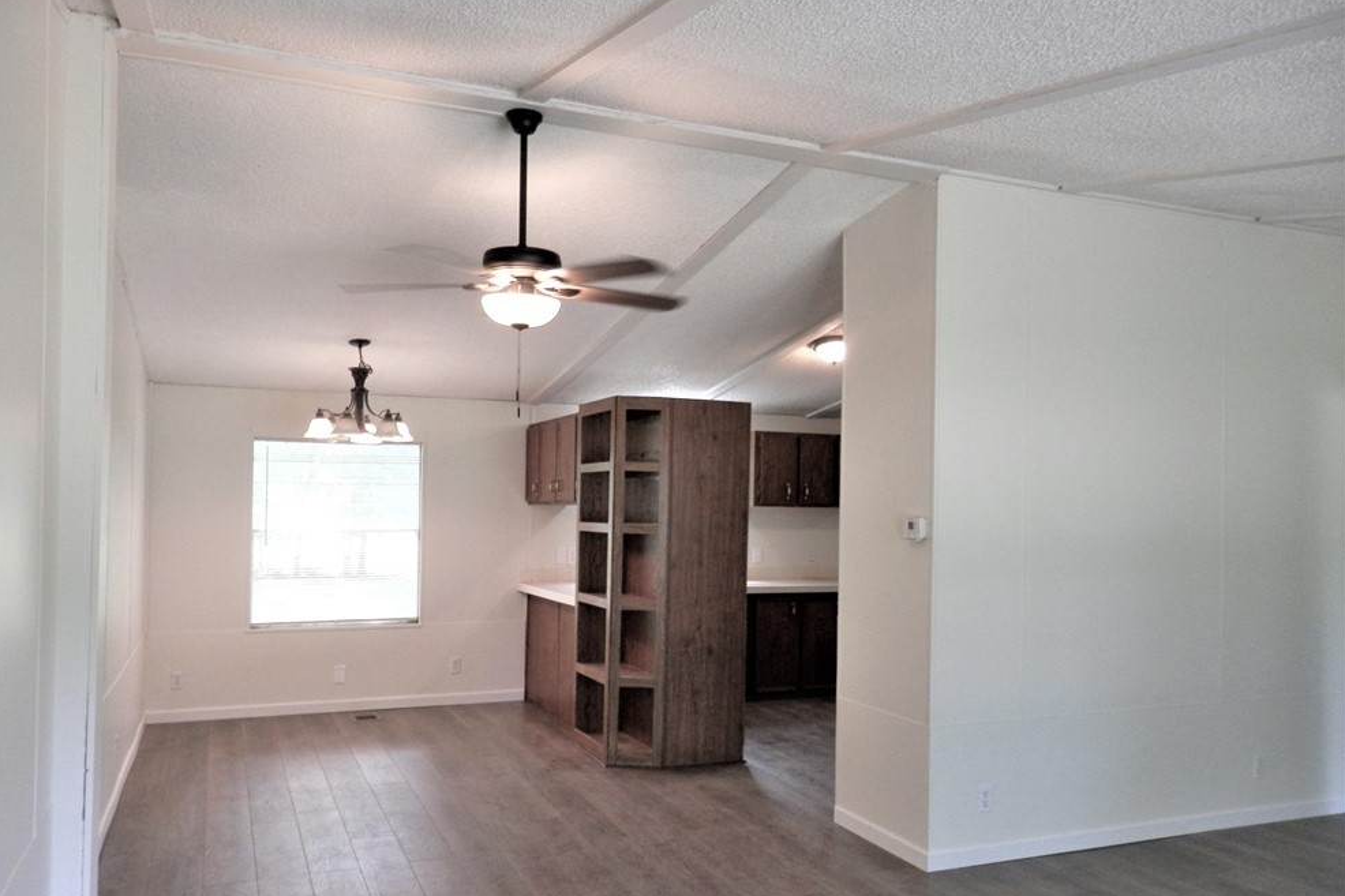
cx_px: 651
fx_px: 1009
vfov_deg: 47.9
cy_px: 486
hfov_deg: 67.4
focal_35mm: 27
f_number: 3
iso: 160
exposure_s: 1/30
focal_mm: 4.5
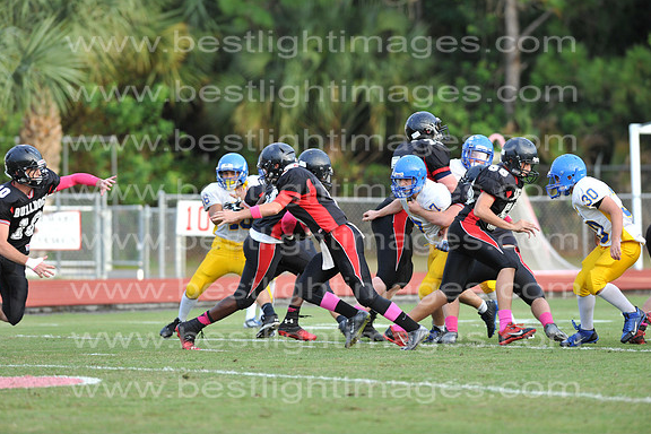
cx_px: 326
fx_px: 5461
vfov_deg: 4.6
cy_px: 217
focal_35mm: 302
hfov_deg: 6.8
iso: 1000
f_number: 4
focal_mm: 300
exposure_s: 1/800
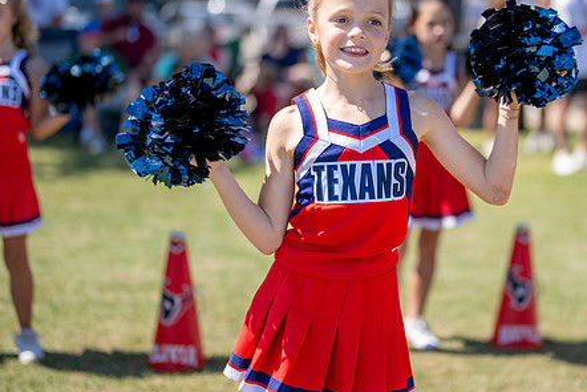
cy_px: 144
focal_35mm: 80
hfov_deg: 25.3
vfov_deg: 17.1
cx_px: 380
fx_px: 1305
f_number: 1.2
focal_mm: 50
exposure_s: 1/6400
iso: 160
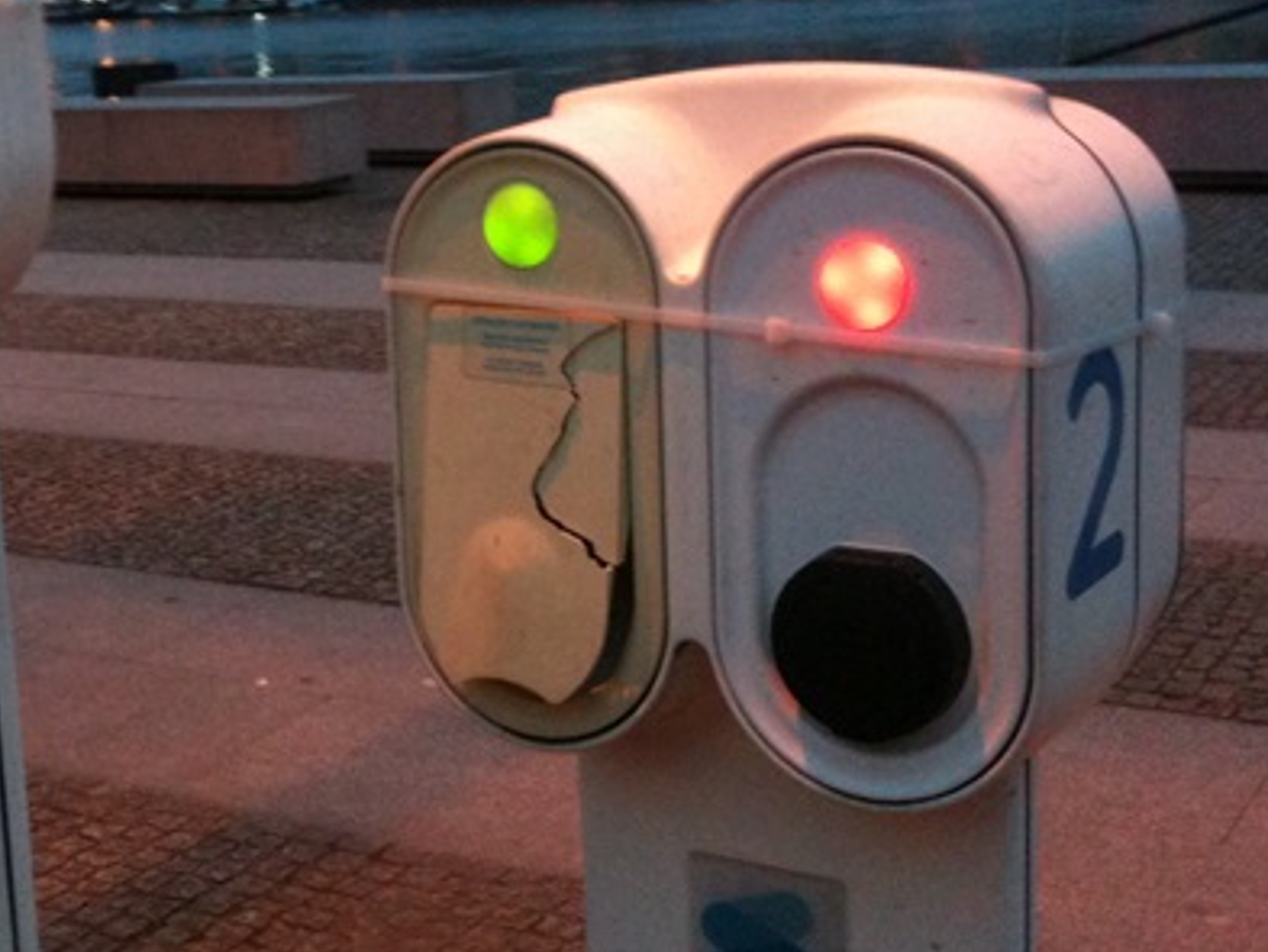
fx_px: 2089
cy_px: 368
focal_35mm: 57
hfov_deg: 33.3
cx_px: 381
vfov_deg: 25.6
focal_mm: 3.85
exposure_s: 1/17
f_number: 2.8
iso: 320
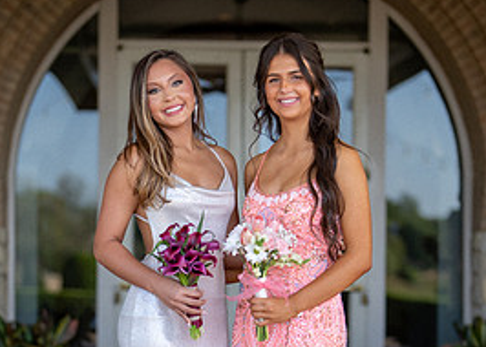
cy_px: 326
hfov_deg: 16.0
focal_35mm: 125
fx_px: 1725
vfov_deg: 11.4
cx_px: 244
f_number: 1.4
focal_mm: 50
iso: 160
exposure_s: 1/1600
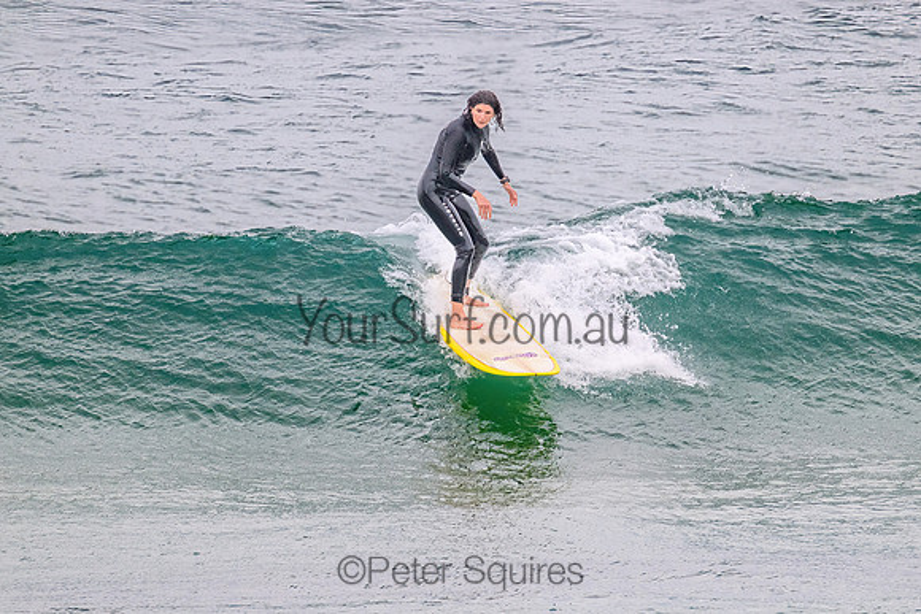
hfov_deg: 2.2
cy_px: 351
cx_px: 545
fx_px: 24244
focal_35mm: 947
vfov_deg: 1.5
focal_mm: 800
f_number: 11
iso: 1250
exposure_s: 1/2000
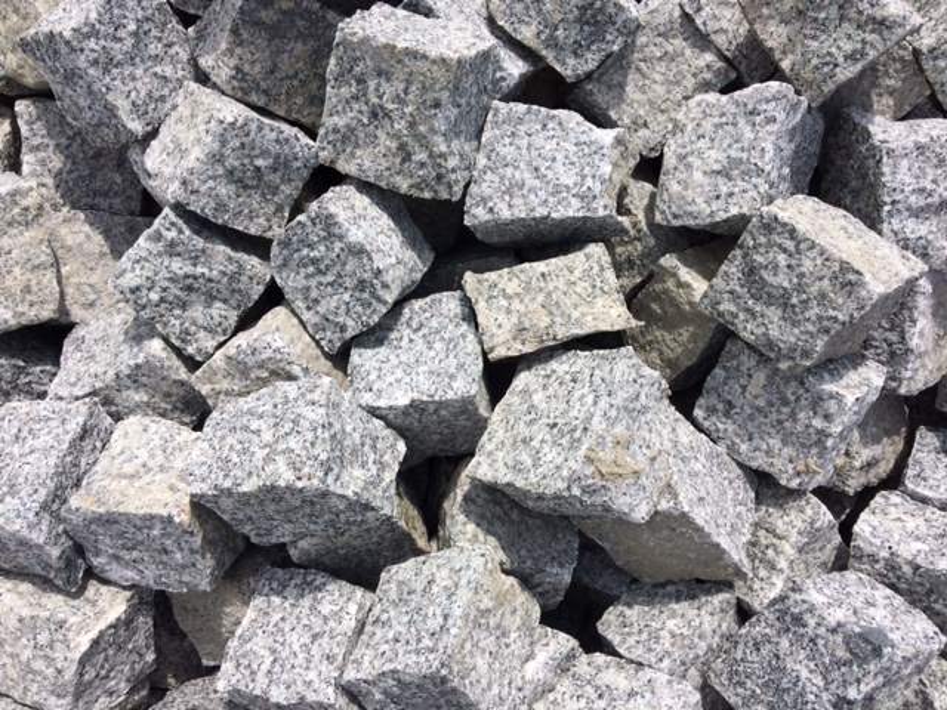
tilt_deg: -79.3
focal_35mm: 29
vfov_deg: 48.2
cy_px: 355
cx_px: 474
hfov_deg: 61.7
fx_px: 793
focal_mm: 4.15
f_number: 2.2
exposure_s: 1/2740
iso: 32
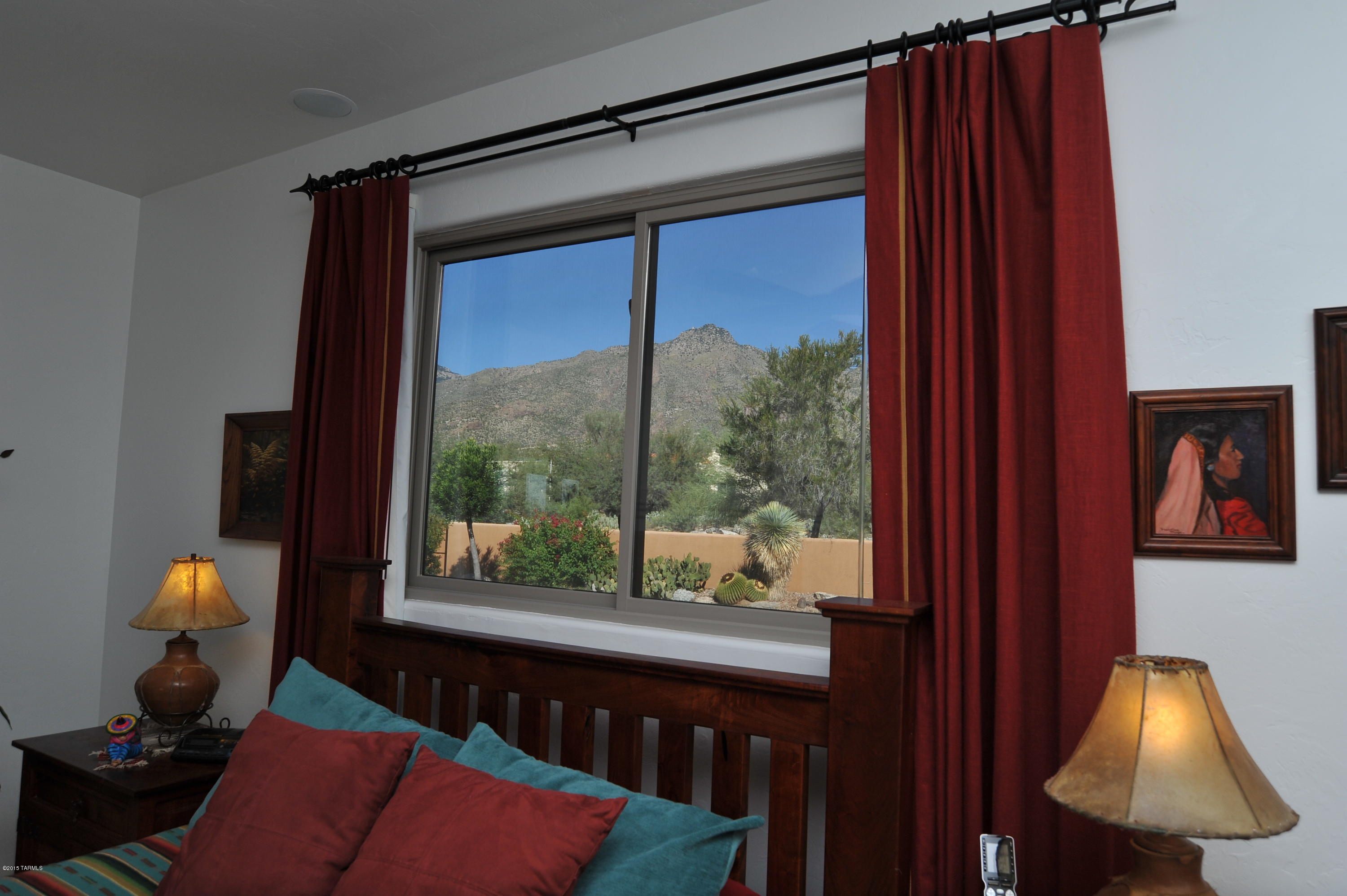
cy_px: 448
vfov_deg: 53.1
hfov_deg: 73.8
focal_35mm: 24
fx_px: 897
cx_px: 674
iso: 320
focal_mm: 24
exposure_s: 1/320
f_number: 9
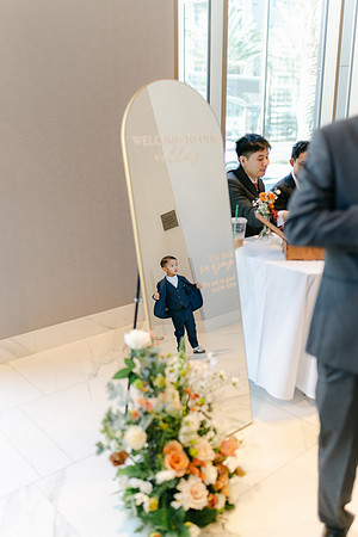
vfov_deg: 54.4
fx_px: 522
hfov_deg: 37.9
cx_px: 179
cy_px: 268
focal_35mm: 35
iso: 160
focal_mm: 35
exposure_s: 1/80
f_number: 1.4
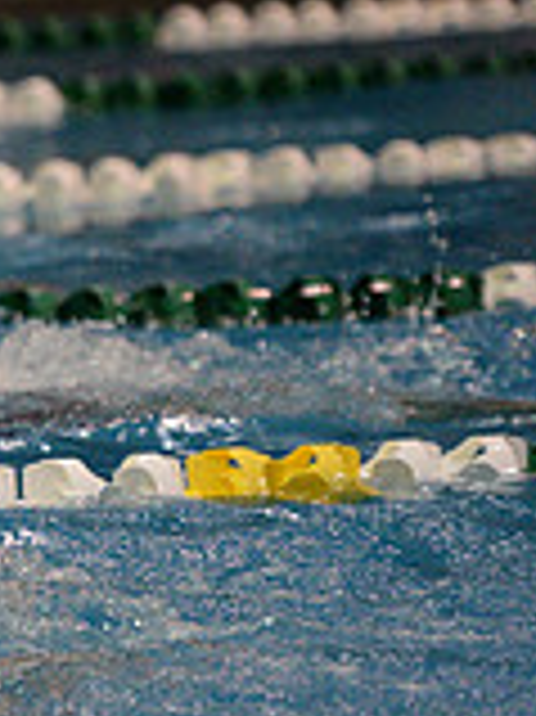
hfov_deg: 3.4
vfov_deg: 4.5
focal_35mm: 438
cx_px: -721
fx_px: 9055
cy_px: 603
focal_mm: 125
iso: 6400
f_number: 2.8
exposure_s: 1/800
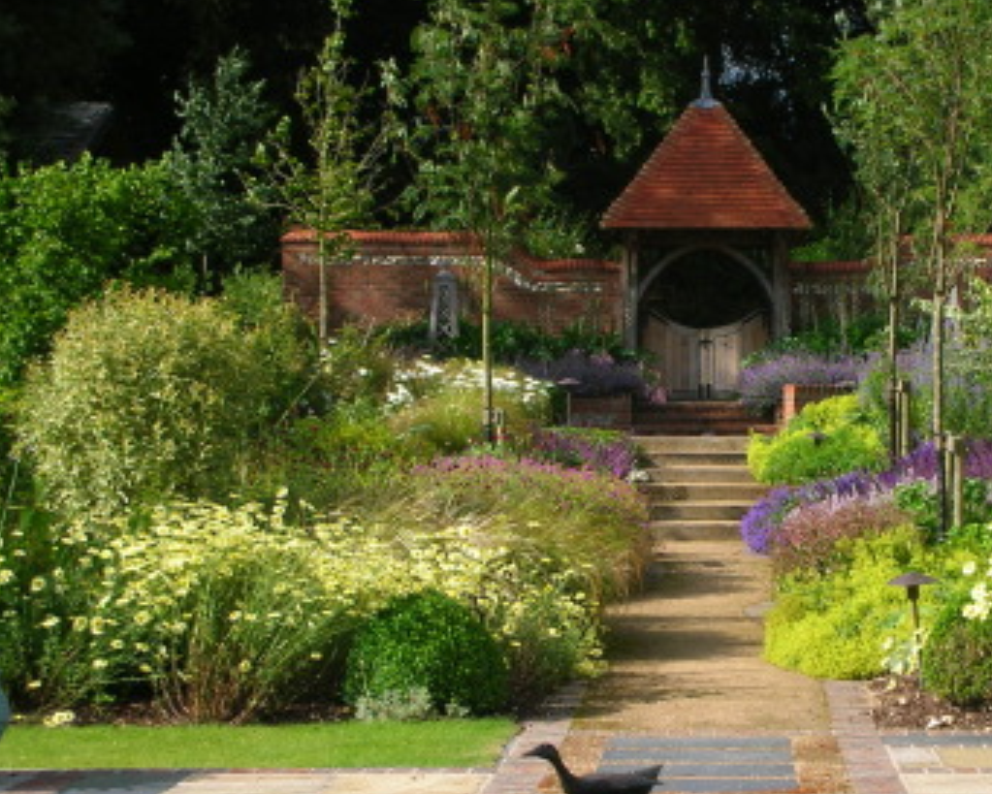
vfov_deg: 14.4
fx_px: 3142
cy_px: 465
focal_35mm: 107
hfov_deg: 17.9
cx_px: 695
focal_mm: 12.2
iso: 50
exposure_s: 1/261
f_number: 4.4
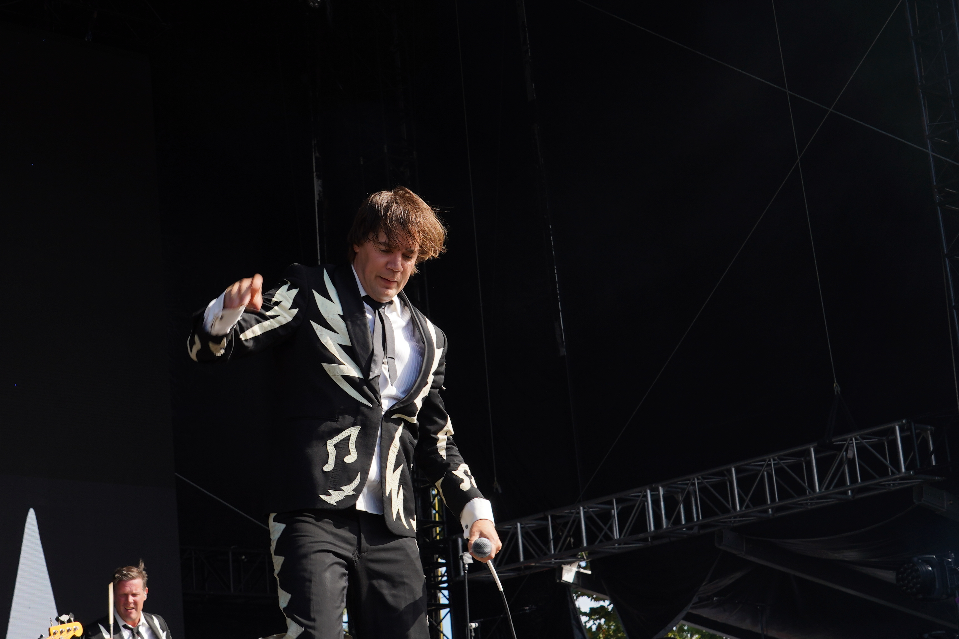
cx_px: 282
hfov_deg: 27.4
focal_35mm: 73
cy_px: 333
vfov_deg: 18.7
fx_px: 1944
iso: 100
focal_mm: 42
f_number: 8
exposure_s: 1/200
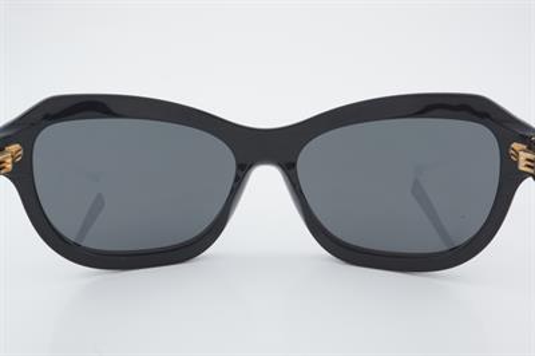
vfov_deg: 25.7
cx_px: 268
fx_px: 780
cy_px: 178
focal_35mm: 52
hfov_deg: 37.9
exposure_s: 1/3
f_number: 29
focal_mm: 35
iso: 100
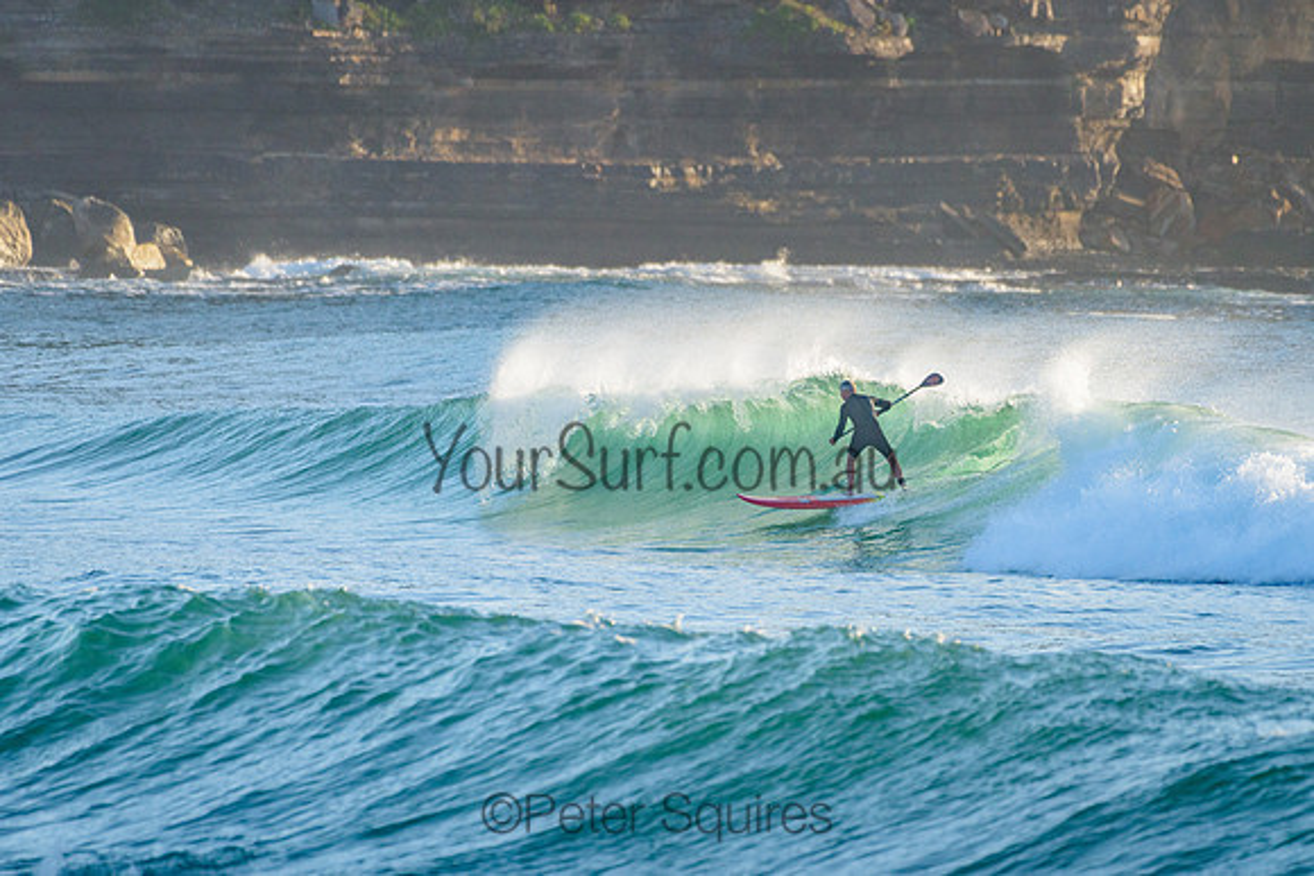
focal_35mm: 613
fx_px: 22370
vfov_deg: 2.2
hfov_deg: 3.4
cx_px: 738
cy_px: 433
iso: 560
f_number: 5.6
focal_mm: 500
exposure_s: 1/2000
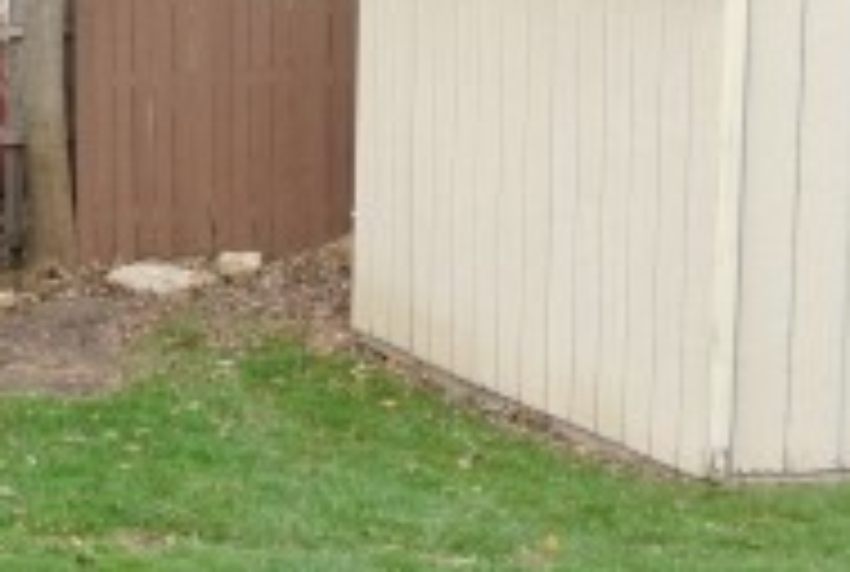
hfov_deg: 15.1
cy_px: 369
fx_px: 3124
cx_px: -117
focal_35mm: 132
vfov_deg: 10.4
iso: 400
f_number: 8
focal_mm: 14.5
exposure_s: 1/60
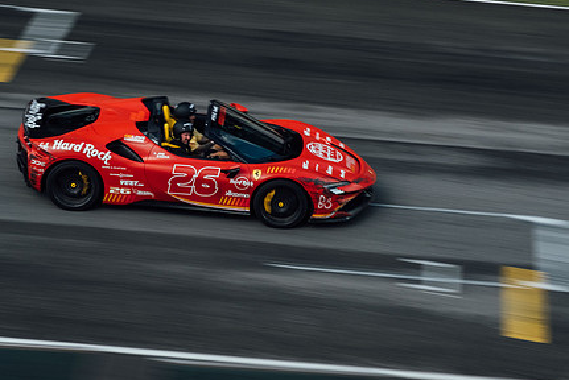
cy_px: 152
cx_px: 165
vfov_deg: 10.6
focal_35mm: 130
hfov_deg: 15.7
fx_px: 2056
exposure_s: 1/125
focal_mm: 55
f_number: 9
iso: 400
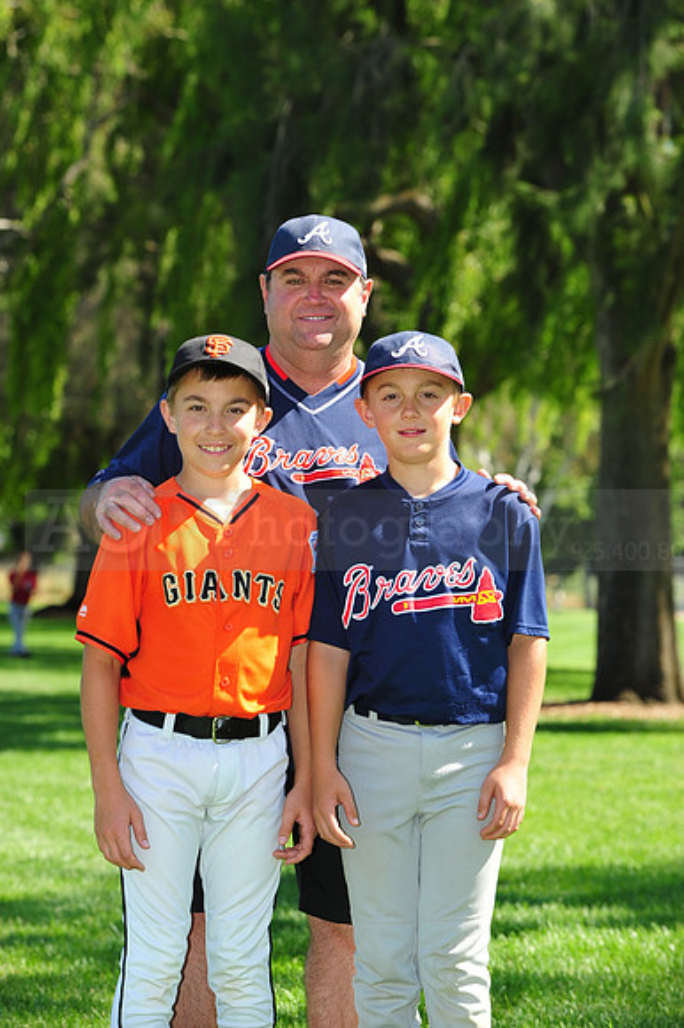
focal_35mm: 130
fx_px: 3709
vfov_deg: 15.8
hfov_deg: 10.5
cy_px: 514
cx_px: 342
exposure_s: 1/250
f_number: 7.1
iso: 200
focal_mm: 130
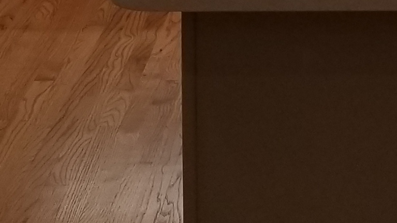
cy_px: -285
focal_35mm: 149
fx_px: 1568
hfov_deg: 14.2
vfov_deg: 7.7
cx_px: 412
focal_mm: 4.3
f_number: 1.7
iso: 80
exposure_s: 1/120
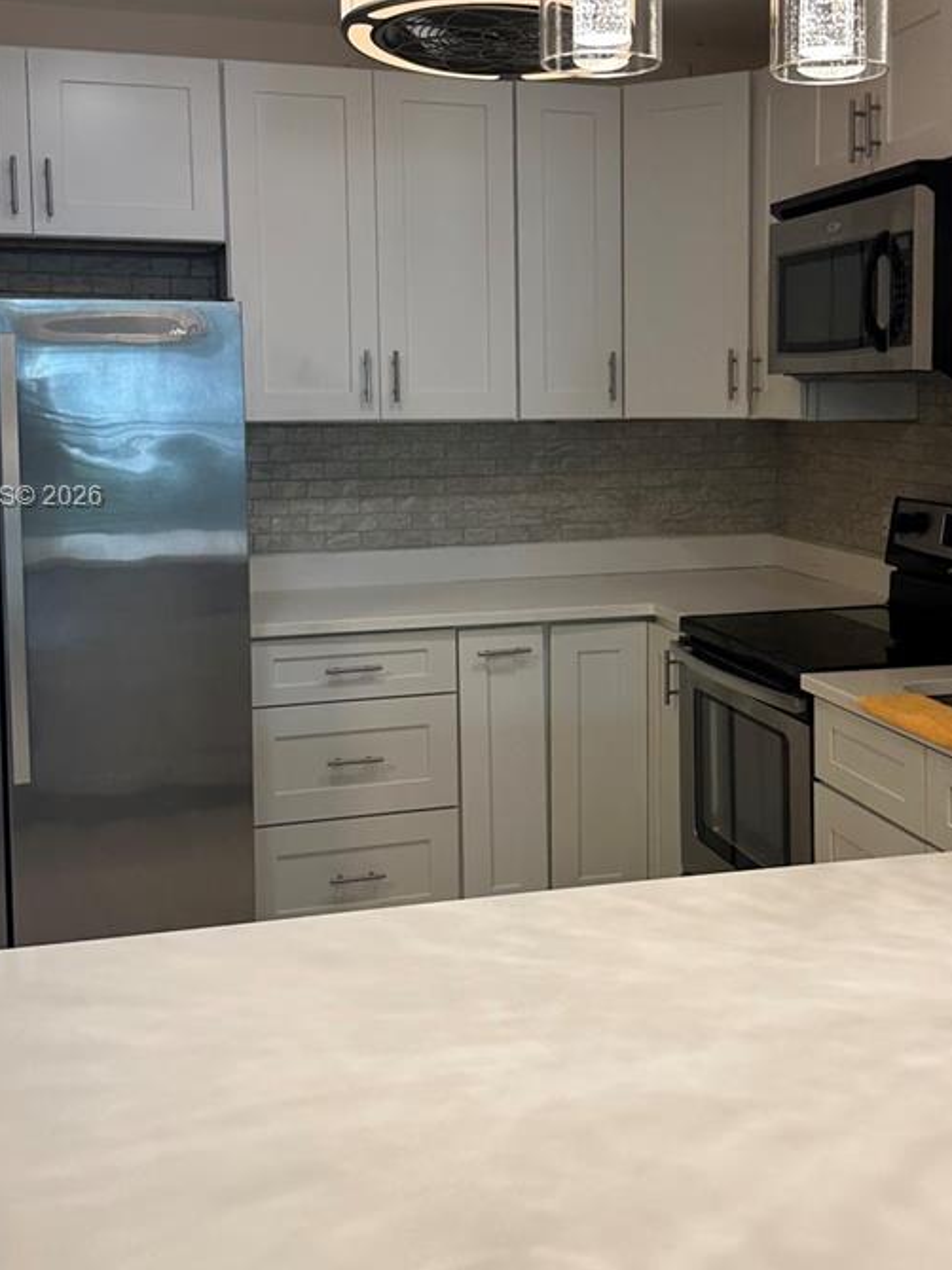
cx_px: 605
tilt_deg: -1.6
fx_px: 1578
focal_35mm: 43
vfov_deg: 43.6
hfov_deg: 33.4
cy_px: 499
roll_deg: +1.2
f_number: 1.78
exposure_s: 1/120
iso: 80
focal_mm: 6.86
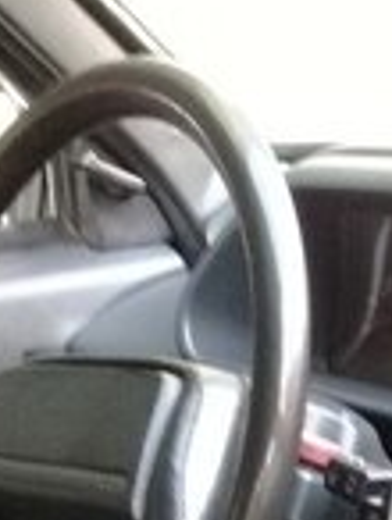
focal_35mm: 105
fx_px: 1581
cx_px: 353
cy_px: 862
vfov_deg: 16.4
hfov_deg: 14.0
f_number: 2.2
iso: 250
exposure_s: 1/17
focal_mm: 3.3
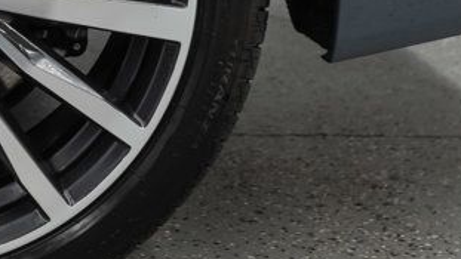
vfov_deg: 8.2
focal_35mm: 145
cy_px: -94
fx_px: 1773
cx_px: -87
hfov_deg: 14.4
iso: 250
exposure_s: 1/50
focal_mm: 28
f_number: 3.2
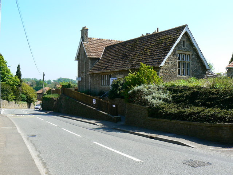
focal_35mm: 36
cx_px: 116
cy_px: 88
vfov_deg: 39.7
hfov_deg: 51.4
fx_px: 242
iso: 80
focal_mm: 6
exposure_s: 1/320
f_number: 5.6
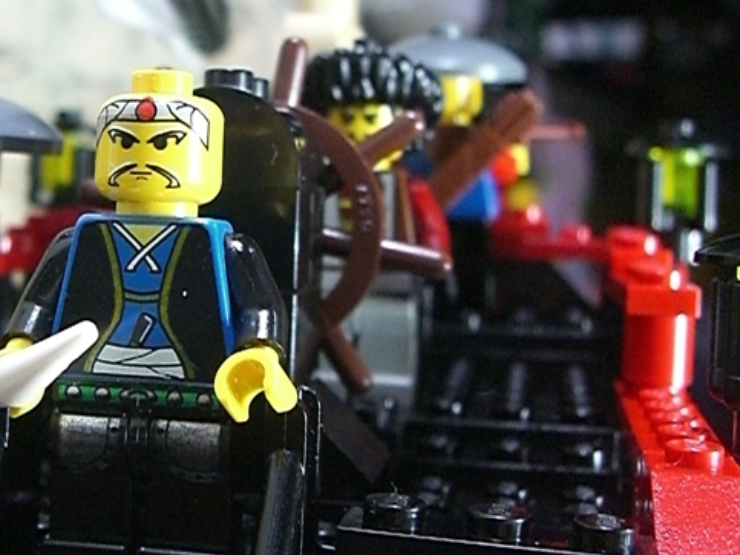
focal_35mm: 63
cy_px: 207
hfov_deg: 29.9
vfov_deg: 23.2
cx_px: 138
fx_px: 1346
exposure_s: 1/40
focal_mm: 6.2
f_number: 2.7
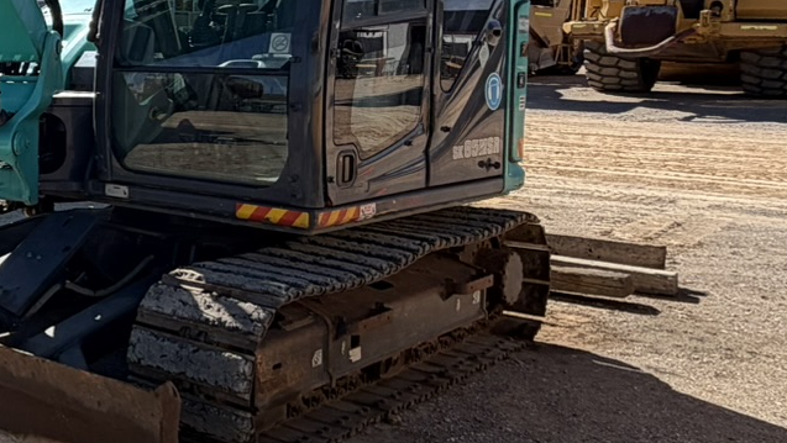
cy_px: 96
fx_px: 1023
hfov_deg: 32.8
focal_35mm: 49
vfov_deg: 24.1
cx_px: -203
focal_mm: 2.22
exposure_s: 1/770
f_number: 2.2
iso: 32
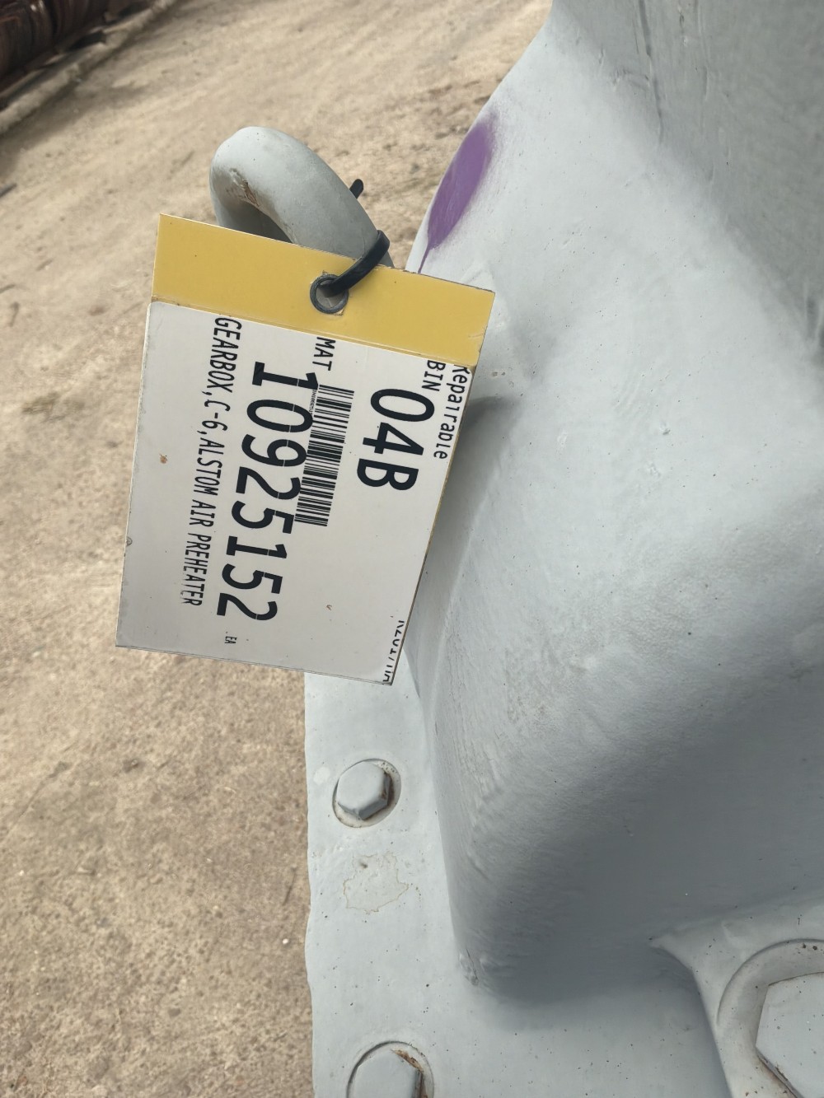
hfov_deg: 49.8
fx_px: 889
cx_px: 412
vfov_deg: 63.4
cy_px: 549
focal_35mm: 28
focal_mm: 3
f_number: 1.8
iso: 25
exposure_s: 1/1076
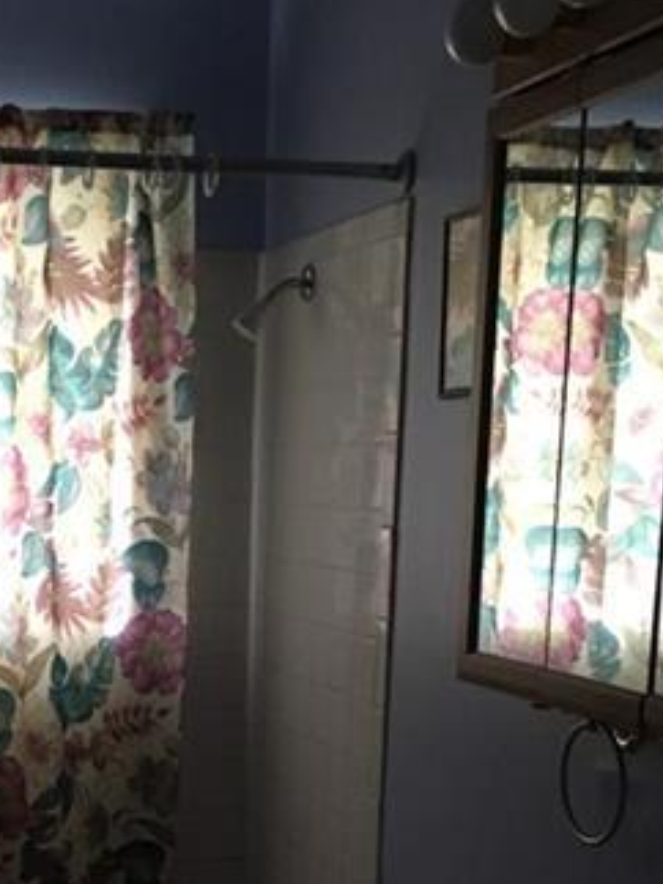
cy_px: 876
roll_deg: +2.6
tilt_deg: -14.6
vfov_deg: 26.7
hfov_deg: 20.9
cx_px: 90
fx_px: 1763
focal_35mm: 69
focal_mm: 4.15
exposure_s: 1/24
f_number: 2.2
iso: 200
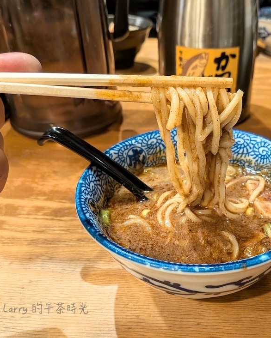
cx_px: 206
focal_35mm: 32
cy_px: 165
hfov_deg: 44.2
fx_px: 321
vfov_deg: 55.6
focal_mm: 4.53
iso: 652
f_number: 1.7
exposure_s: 1/120
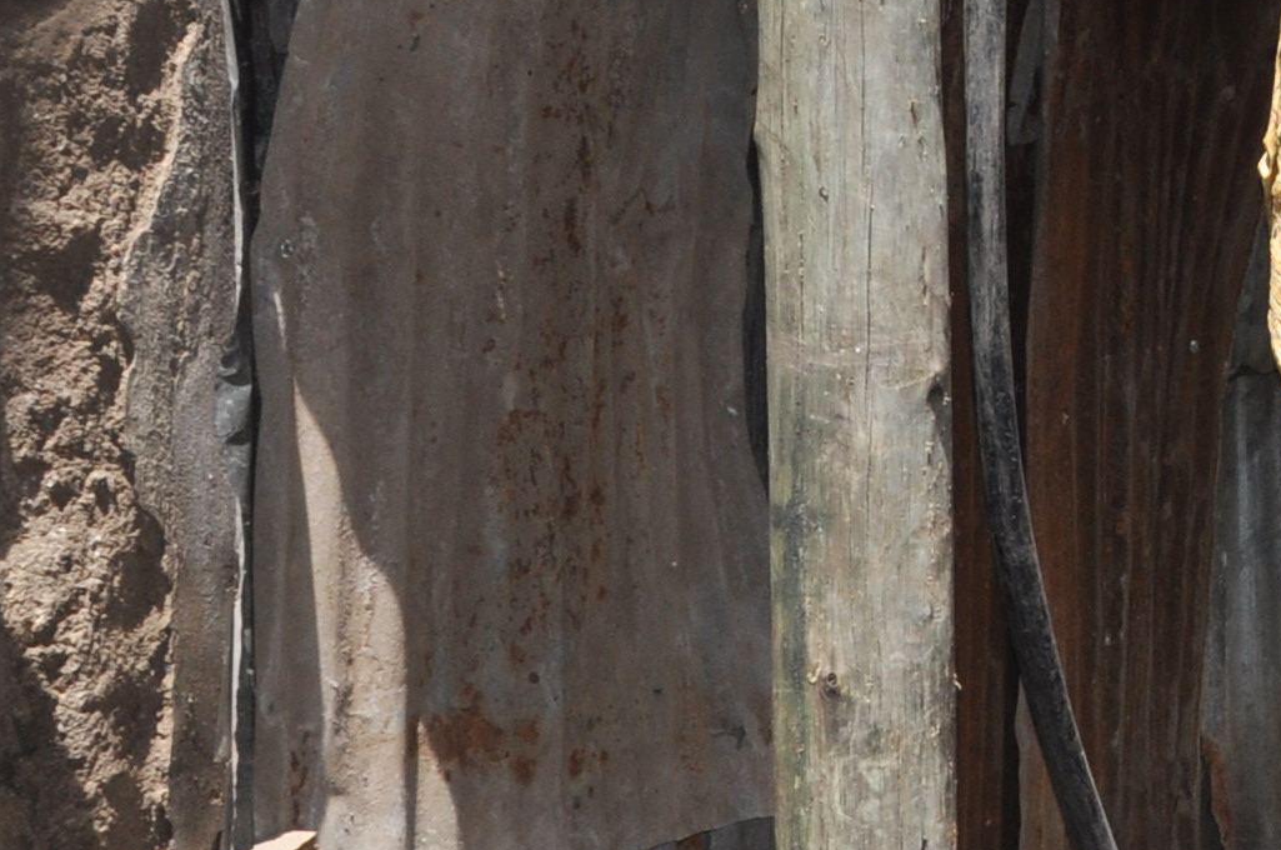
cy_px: 204
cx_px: 1657
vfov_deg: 12.0
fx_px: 4015
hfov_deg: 17.1
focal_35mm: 113
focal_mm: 18
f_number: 9
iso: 200
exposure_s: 1/200
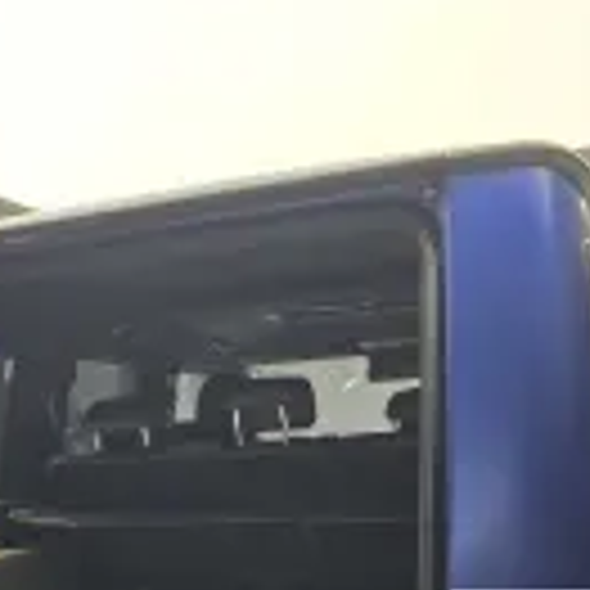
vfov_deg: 28.7
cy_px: 585
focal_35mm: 56
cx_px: 23
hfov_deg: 28.9
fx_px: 1080
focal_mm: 6.3
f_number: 1.7
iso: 125
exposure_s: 1/50
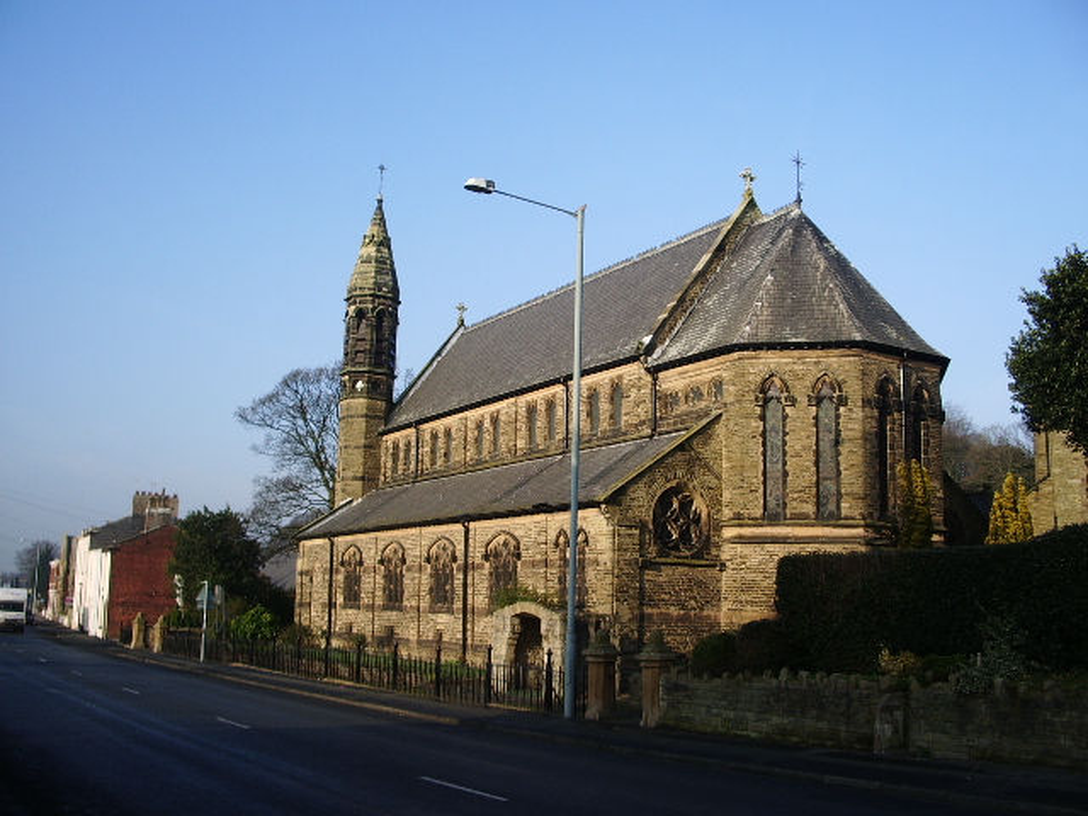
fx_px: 1100
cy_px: 408
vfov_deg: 40.7
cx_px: 544
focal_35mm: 35
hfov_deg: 52.6
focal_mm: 5.8
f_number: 4.3
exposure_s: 1/200
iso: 50
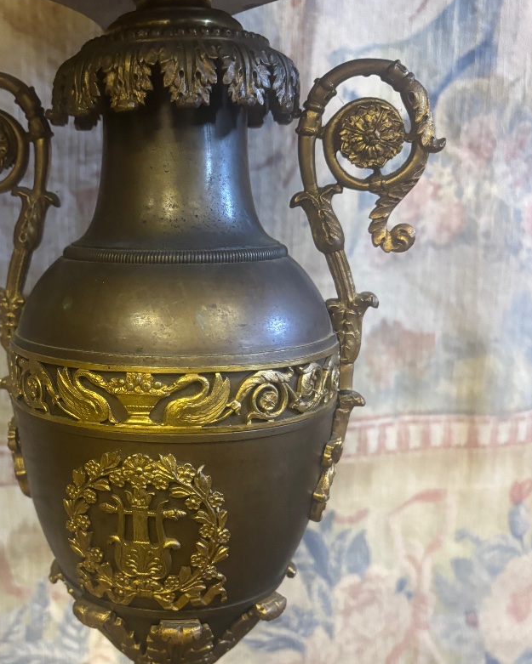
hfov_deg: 37.5
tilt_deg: -12.7
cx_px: 152
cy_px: 365
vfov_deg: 46.8
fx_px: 767
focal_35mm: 39
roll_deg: -0.3
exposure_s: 1/33
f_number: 1.6
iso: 500
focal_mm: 5.96
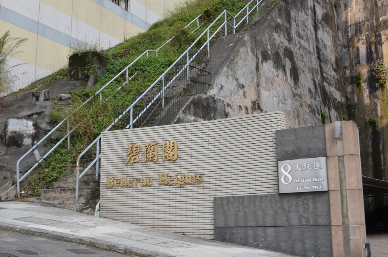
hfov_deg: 46.5
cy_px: 128
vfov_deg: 31.7
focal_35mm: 42
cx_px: 194
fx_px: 452
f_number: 6.3
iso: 200
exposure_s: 1/160
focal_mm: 28
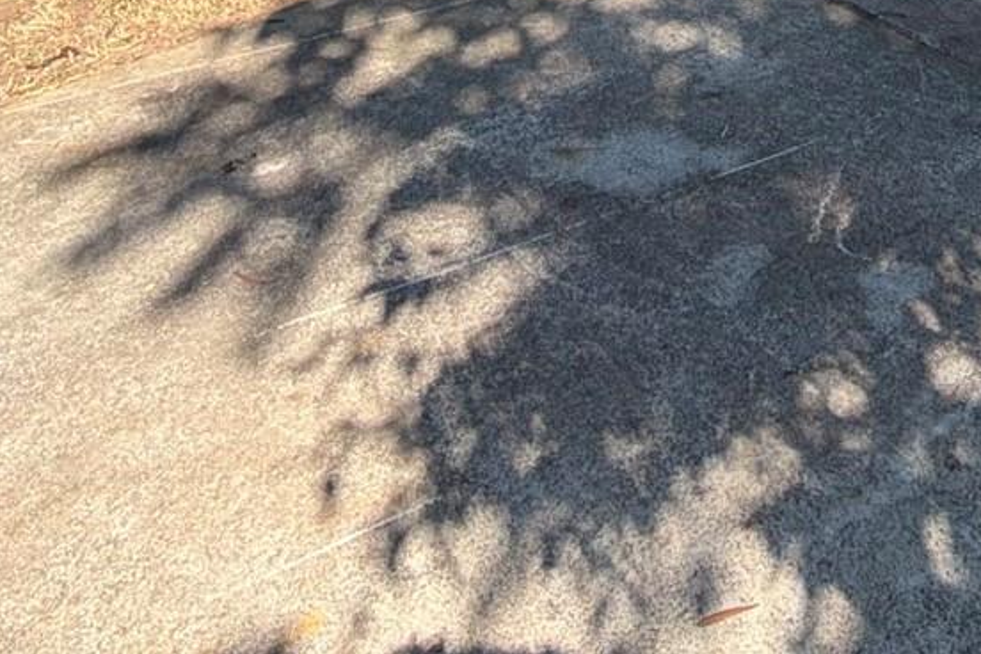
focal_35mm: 54
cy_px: -652
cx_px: 924
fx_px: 1471
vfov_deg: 17.7
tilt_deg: -3.0
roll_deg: -0.1
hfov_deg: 34.3
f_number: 2.2
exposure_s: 1/233
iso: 50
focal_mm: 2.22
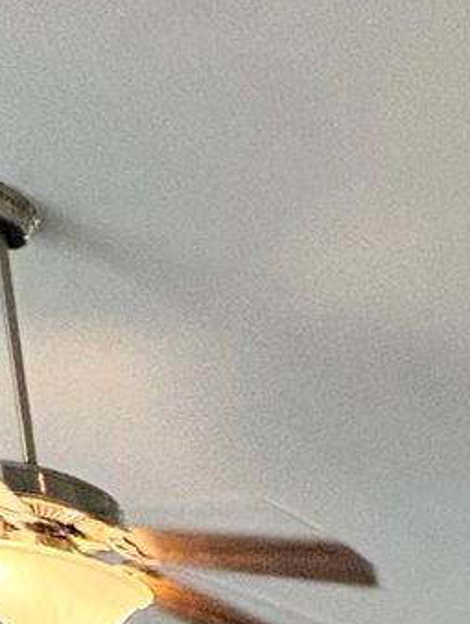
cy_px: 1248
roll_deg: -0.1
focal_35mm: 66
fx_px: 1193
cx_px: 1063
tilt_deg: -9.1
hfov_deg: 15.3
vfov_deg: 18.7
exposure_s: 1/120
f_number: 2.2
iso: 320
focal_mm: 2.22
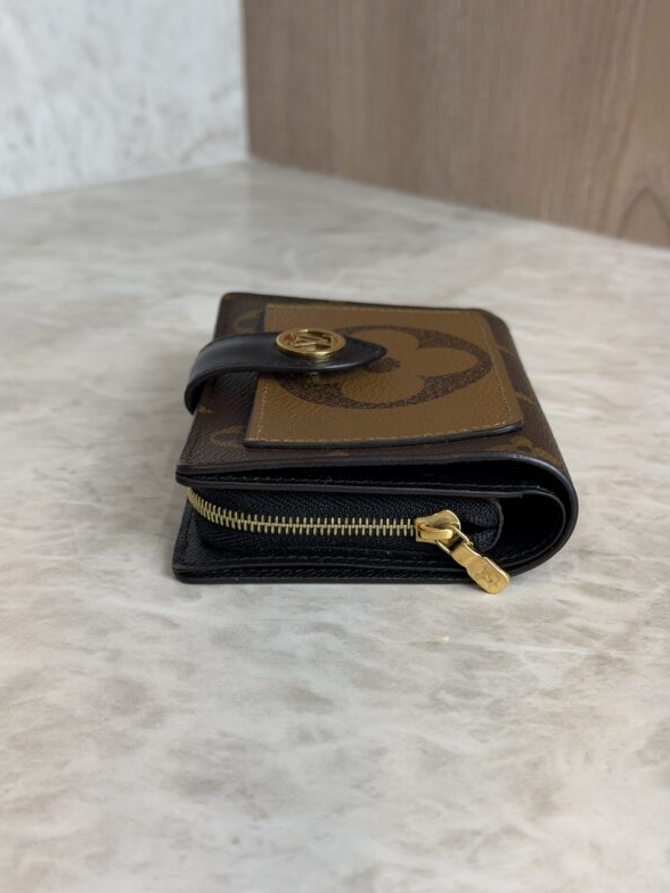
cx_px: 338
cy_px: 451
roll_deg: +0.3
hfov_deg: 29.7
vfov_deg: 38.9
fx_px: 1265
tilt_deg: -23.8
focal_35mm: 49
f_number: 1.78
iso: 80
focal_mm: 6.76
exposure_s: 1/120
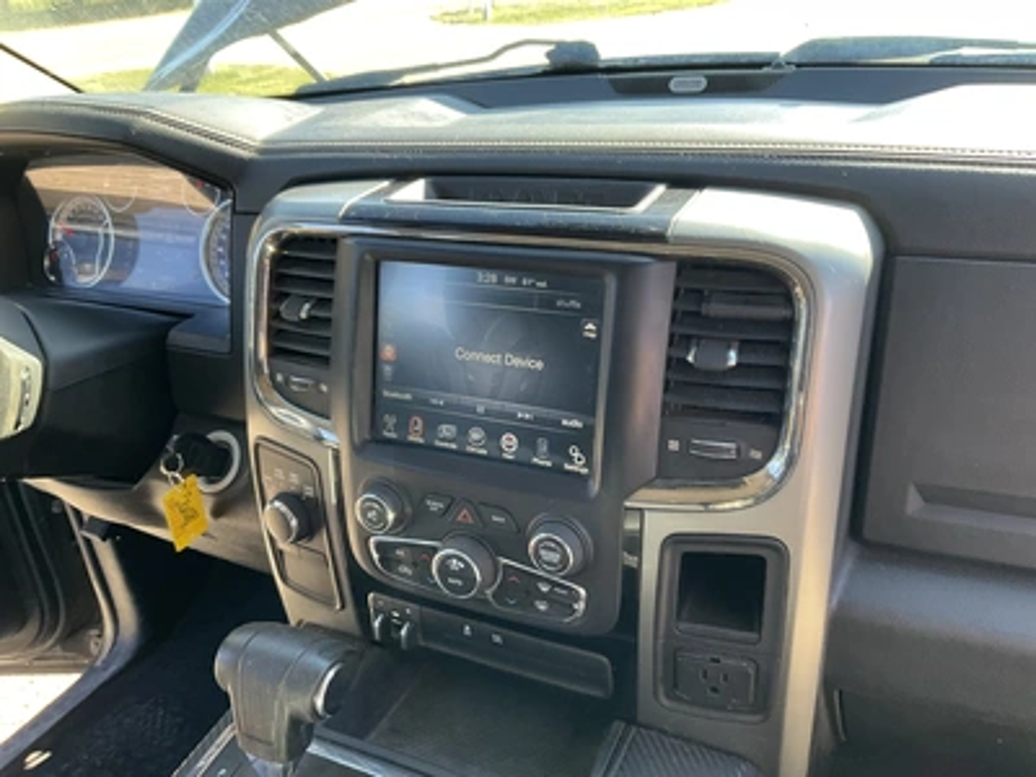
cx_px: 518
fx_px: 868
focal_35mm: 29
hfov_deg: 61.7
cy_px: 388
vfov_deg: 48.2
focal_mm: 3
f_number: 1.8
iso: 50
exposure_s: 1/122
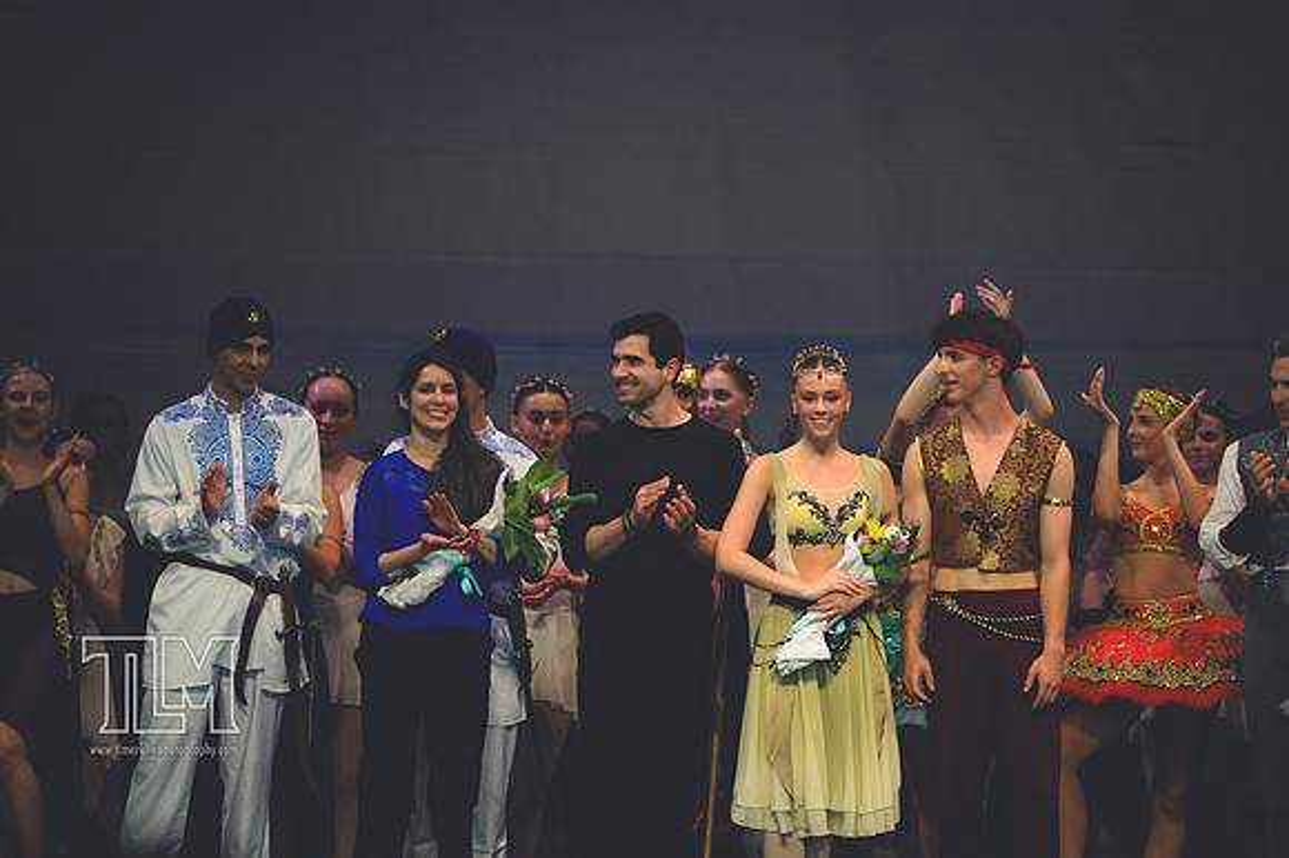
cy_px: 429
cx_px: 644
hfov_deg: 6.9
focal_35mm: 300
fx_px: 10735
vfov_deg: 4.6
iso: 560
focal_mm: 200
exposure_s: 1/500
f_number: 2.8
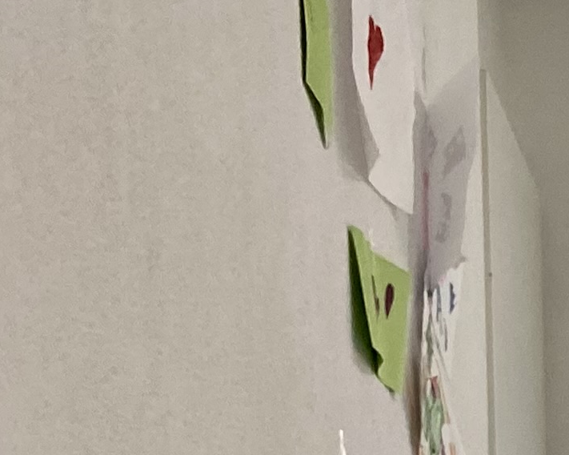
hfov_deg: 10.6
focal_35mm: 144
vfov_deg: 9.6
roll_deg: -1.7
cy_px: 1051
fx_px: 2424
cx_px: 1552
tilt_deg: -5.9
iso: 125
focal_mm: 4.25
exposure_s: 1/112
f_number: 1.8
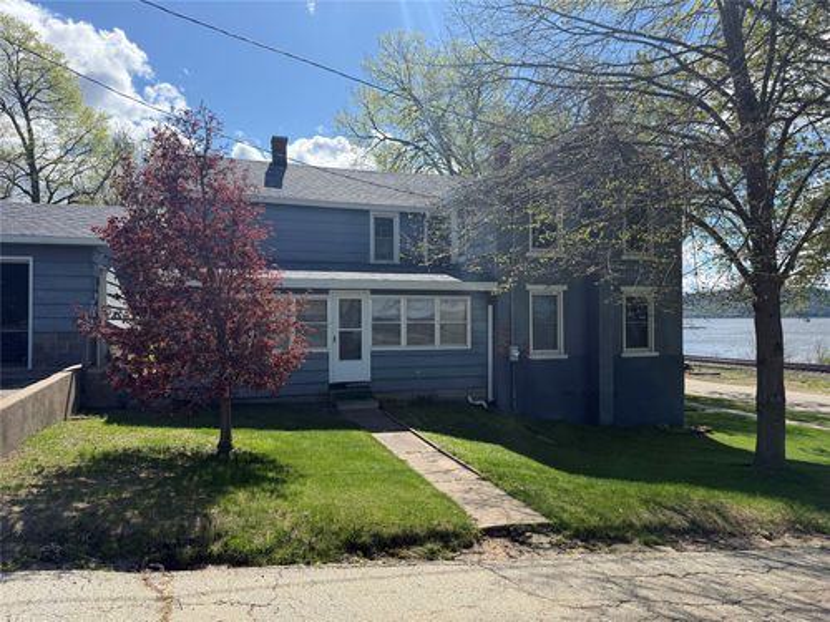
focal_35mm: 24
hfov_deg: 71.6
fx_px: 575
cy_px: 311
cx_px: 415
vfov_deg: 56.8
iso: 125
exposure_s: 1/5319
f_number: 1.78
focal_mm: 6.76
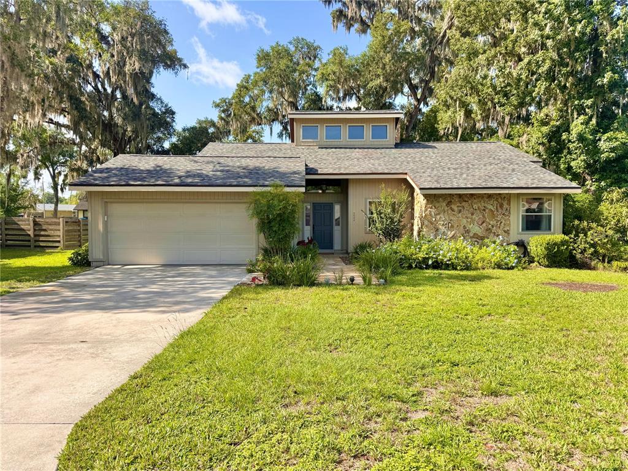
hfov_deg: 71.6
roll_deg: -0.5
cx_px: 314
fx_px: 435
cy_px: 236
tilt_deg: -2.9
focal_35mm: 24
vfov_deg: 56.8
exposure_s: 1/2415
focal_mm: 6.76
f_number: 1.78
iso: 80
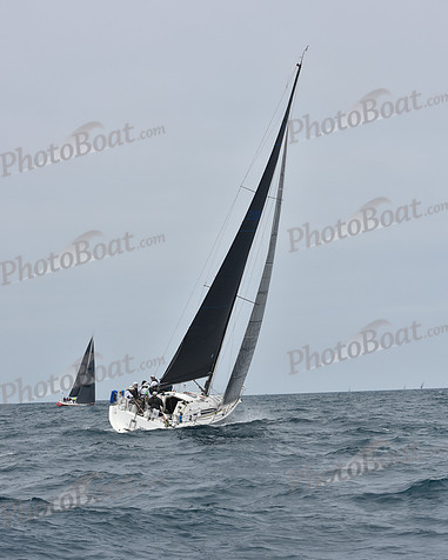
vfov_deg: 23.8
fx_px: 1325
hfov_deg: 19.2
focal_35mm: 80
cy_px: 300
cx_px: 226
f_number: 10
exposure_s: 1/800
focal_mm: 70
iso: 250
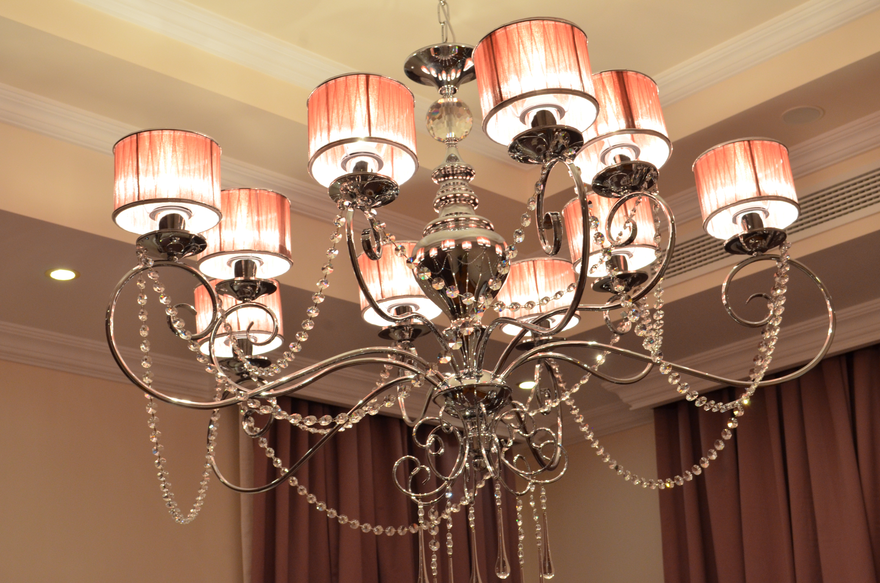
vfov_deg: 23.7
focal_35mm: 57
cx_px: 440
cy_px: 292
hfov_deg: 35.1
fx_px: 1390
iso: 1000
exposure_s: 1/20
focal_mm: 38
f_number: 9
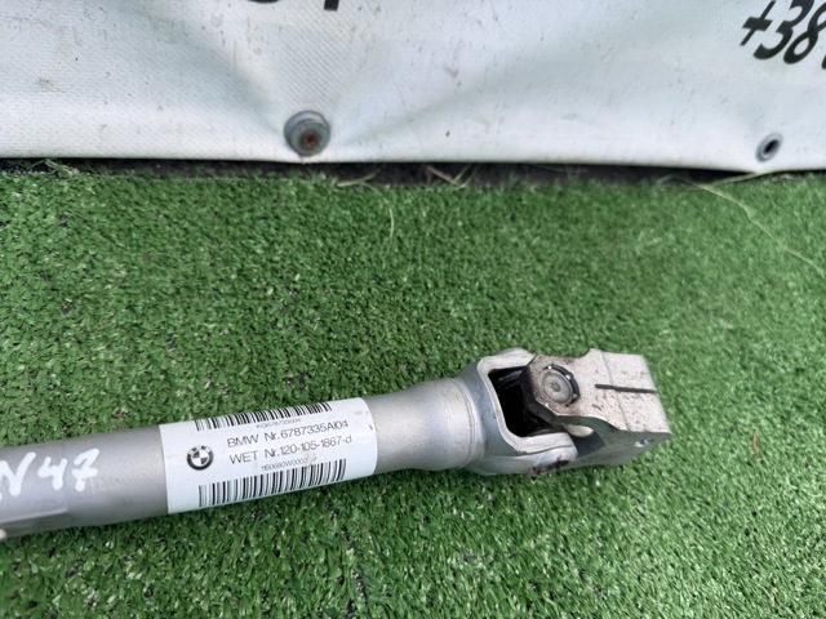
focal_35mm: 24
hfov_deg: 71.6
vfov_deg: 56.8
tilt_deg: -47.8
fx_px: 573
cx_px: 413
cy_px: 310
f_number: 1.78
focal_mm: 6.76
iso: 80
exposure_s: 1/528
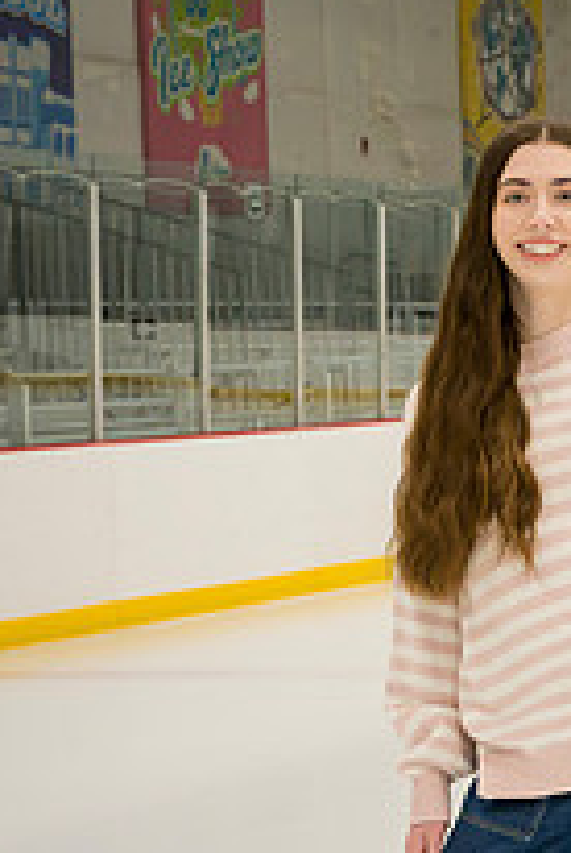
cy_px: 609
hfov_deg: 11.3
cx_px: 604
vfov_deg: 17.0
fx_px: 2845
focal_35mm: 120
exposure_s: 1/400
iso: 3200
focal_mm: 55
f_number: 8
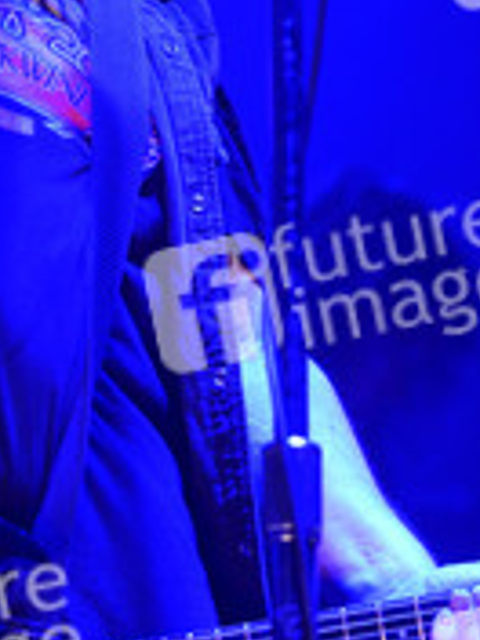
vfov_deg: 9.5
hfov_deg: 7.1
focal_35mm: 207
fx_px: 3827
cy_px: 105
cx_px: 0
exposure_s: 1/200
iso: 1600
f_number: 2.8
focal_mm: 95
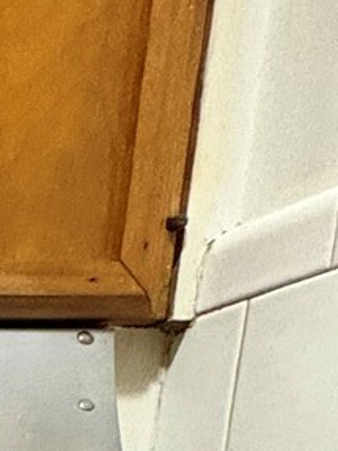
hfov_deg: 10.4
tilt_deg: -10.7
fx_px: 1303
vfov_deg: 15.8
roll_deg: -0.7
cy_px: 877
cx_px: -692
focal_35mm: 100
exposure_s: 1/60
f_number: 2.2
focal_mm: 2.22
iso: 640
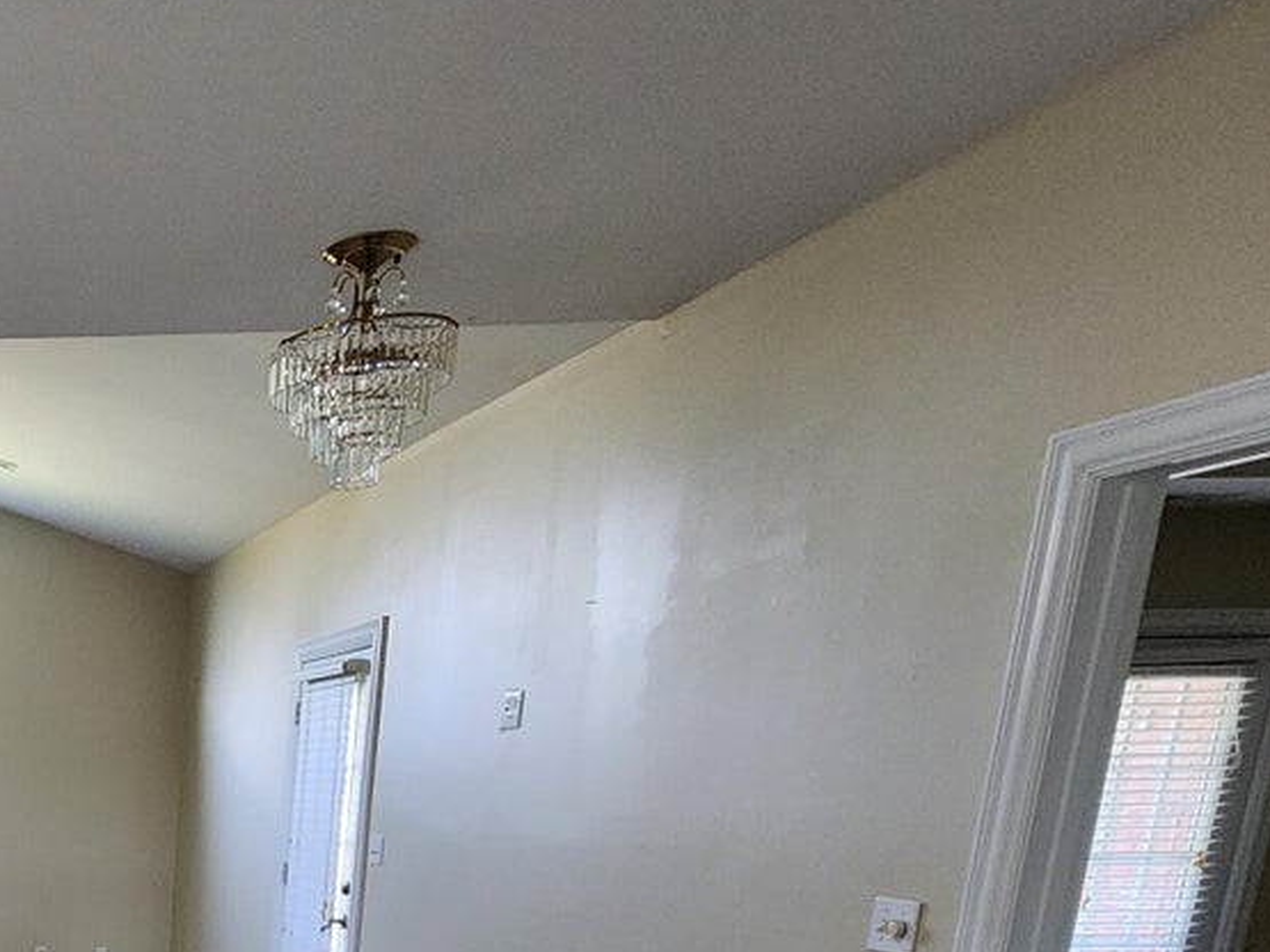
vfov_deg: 36.6
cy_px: 1069
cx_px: -214
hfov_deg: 41.3
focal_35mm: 32
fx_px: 1174
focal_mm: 2.2
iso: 250
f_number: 2.2
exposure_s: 1/60
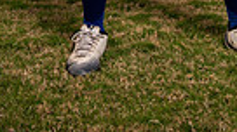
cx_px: 127
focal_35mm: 118
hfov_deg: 18.2
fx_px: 740
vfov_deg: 8.8
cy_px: -236
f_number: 11
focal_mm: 34
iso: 250
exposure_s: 1/250
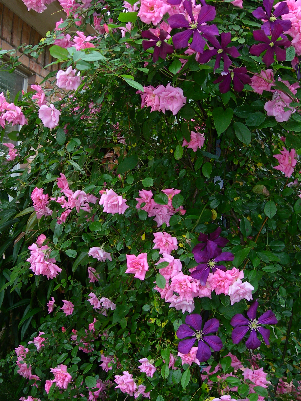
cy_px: 168
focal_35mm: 49
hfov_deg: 29.6
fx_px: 568
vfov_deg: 38.8
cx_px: 117
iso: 50
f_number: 2.8
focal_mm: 7.8
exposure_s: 1/30
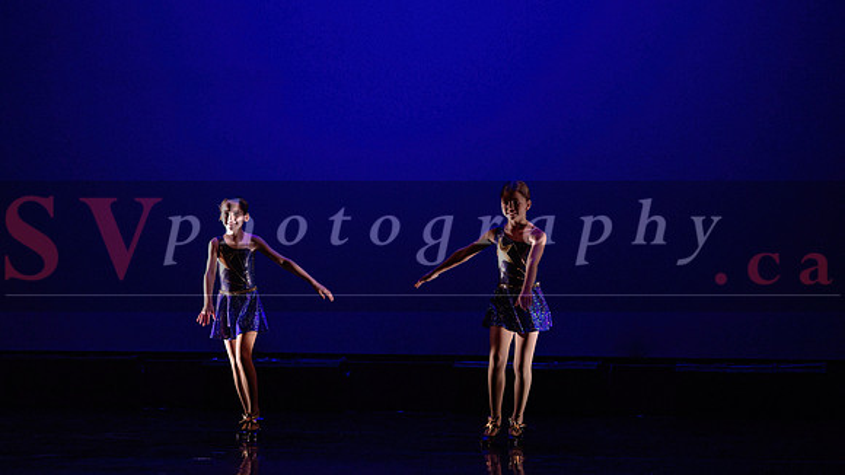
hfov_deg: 16.7
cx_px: 308
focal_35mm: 128
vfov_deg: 9.5
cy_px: 126
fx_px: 2866
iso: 1600
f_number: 2.8
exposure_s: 1/200
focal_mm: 95
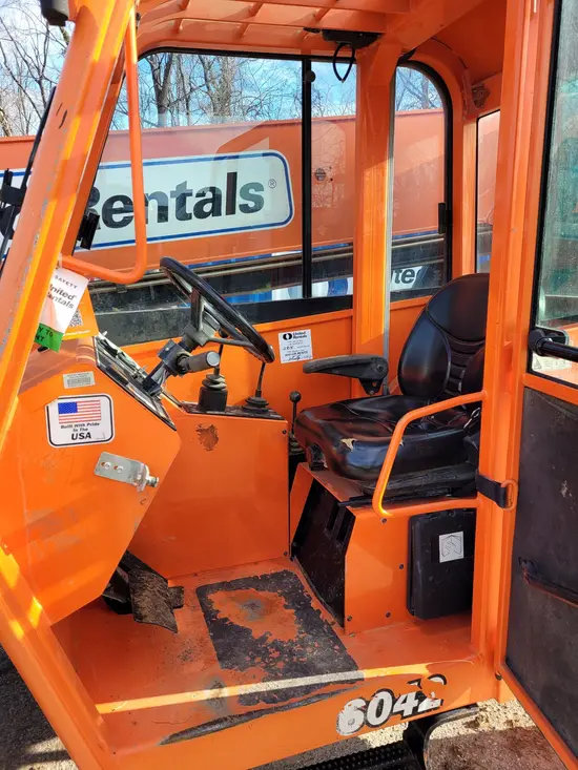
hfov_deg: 53.1
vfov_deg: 67.3
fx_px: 579
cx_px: 289
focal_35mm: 26
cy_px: 385
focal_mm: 5.4
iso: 40
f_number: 1.8
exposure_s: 1/574
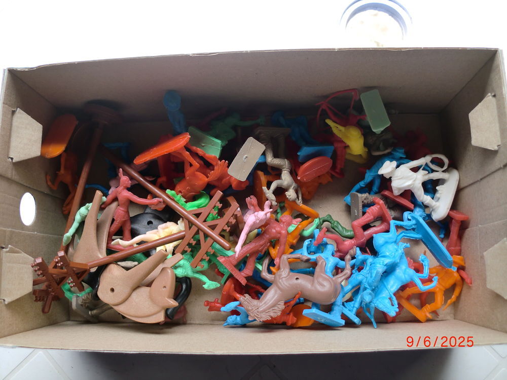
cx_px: 254
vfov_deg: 40.7
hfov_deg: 52.6
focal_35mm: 35
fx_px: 513
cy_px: 190
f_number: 3.1
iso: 64
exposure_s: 1/125
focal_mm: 6.3
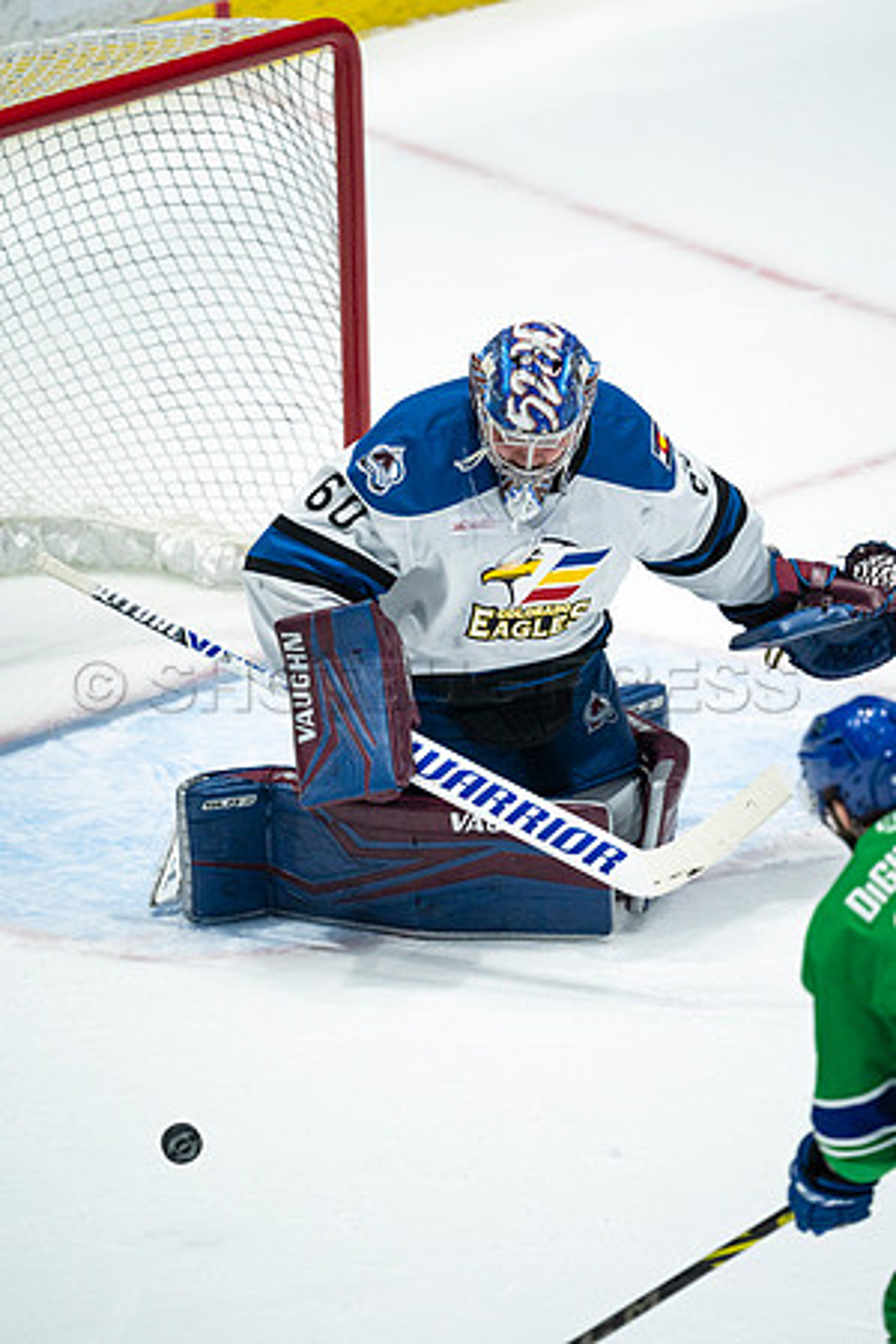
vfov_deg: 3.4
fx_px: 22398
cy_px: 672
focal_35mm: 600
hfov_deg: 2.3
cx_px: 448
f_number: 4
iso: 2000
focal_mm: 600
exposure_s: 1/1000
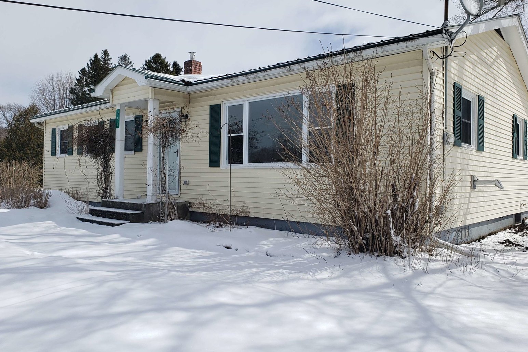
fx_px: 411
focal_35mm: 28
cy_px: 166
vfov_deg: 46.4
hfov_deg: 65.5
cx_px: 262
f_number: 2.4
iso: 50
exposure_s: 1/2826
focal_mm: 4.3
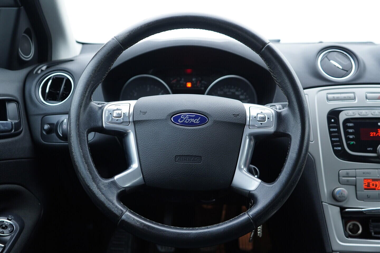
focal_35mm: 36
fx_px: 380
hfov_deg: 53.1
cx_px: 190
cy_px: 126
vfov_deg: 36.9
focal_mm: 24
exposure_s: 1/40
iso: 250
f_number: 2.8
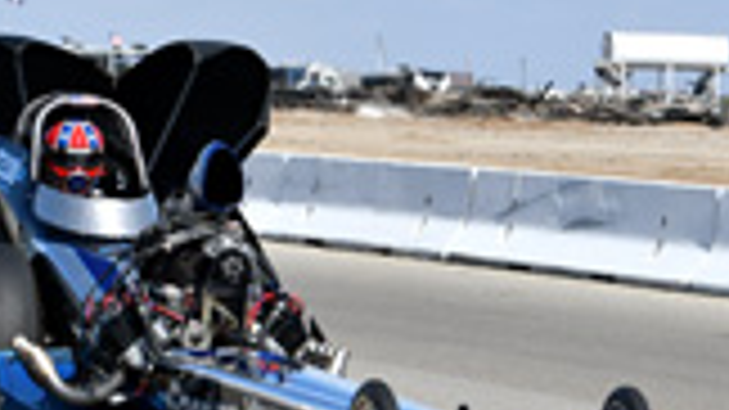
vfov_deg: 3.6
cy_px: 189
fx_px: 6551
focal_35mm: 339
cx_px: 36
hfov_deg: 6.4
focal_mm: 70
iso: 160
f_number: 5.6
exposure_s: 1/1600
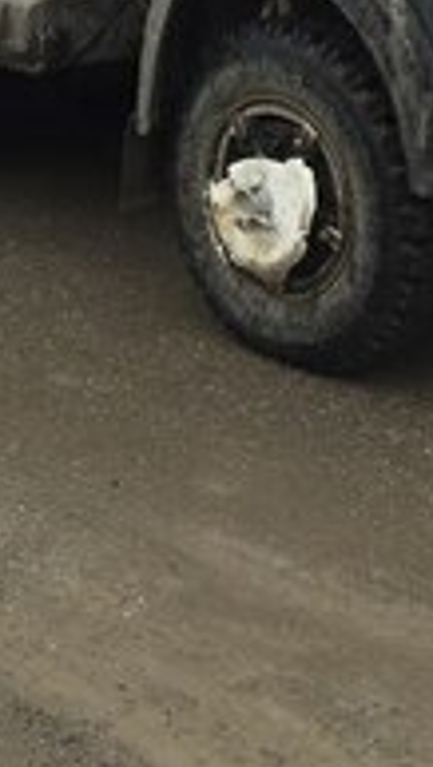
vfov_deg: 23.6
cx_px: 159
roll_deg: -1.0
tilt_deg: -2.6
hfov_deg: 14.9
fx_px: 1648
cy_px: -183
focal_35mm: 81
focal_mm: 4.15
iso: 32
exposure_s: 1/775
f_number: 2.2
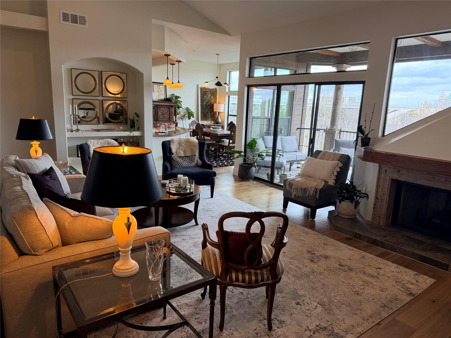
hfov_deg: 71.6
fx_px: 313
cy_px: 169
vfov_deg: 56.8
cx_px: 226
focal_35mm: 24
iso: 200
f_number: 1.78
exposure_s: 1/172
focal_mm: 6.76
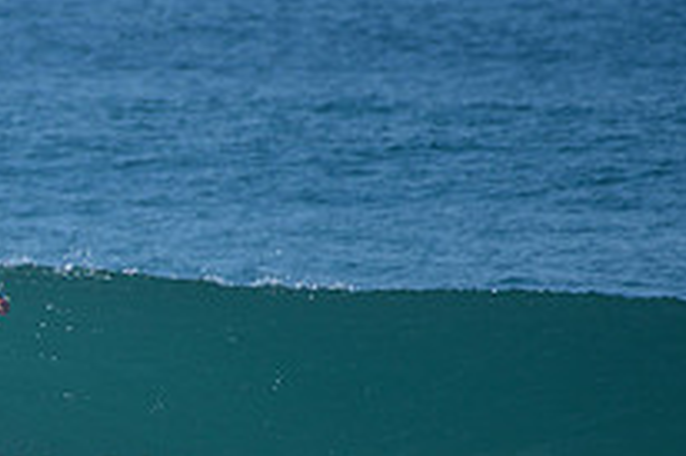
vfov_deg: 1.0
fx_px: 26846
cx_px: -170
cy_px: 444
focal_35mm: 1410
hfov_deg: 1.5
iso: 200
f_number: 5.6
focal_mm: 500
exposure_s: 1/2000
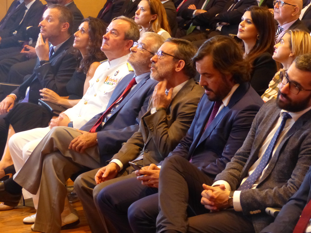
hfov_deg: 14.6
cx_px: 156
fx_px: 1213
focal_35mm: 135
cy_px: 116
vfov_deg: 11.0
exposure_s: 1/10
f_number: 3.2
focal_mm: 24.3
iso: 800
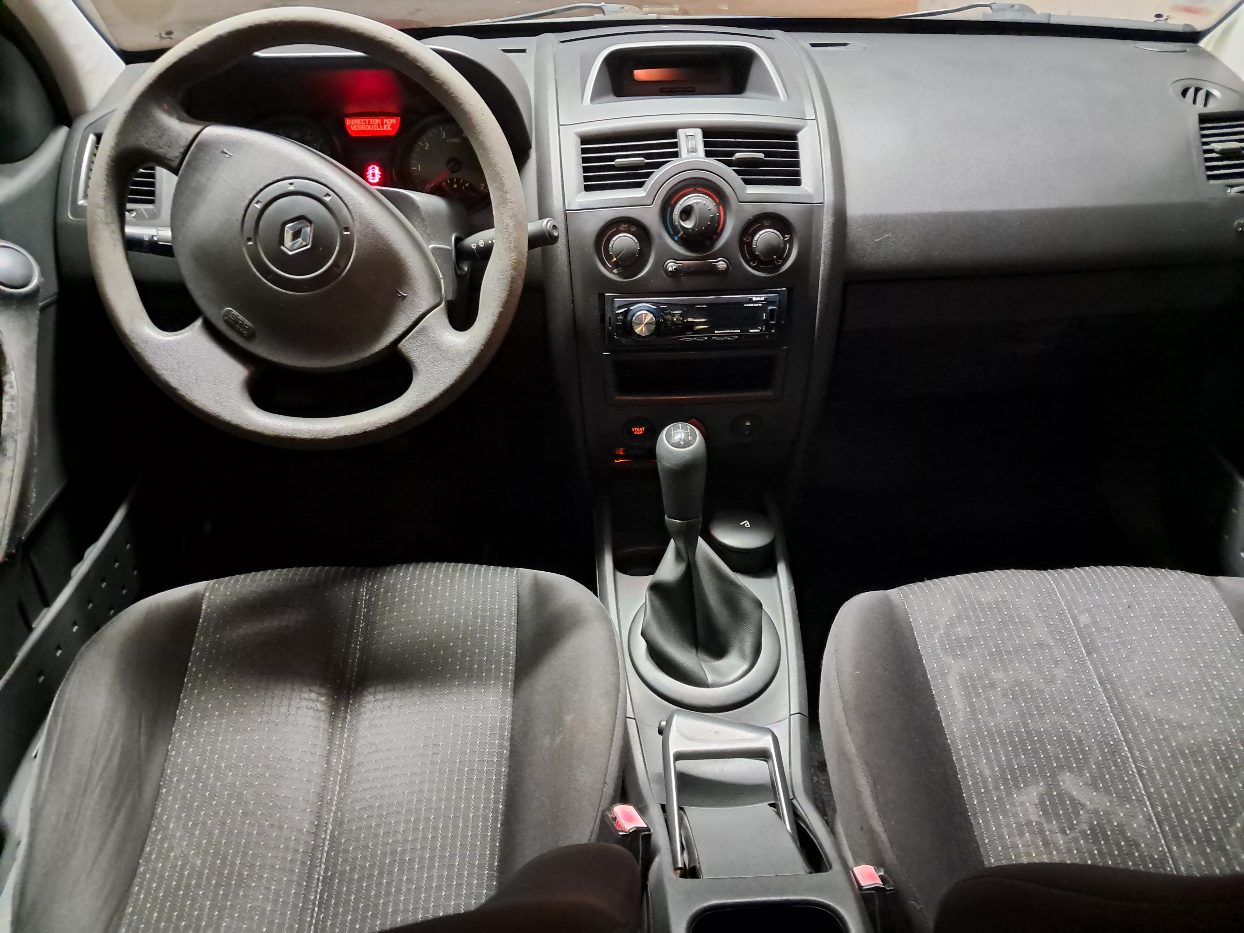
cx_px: 622
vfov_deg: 51.4
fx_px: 970
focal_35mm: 27
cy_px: 466
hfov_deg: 65.3
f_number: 1.8
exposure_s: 1/20
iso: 1600
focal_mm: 4
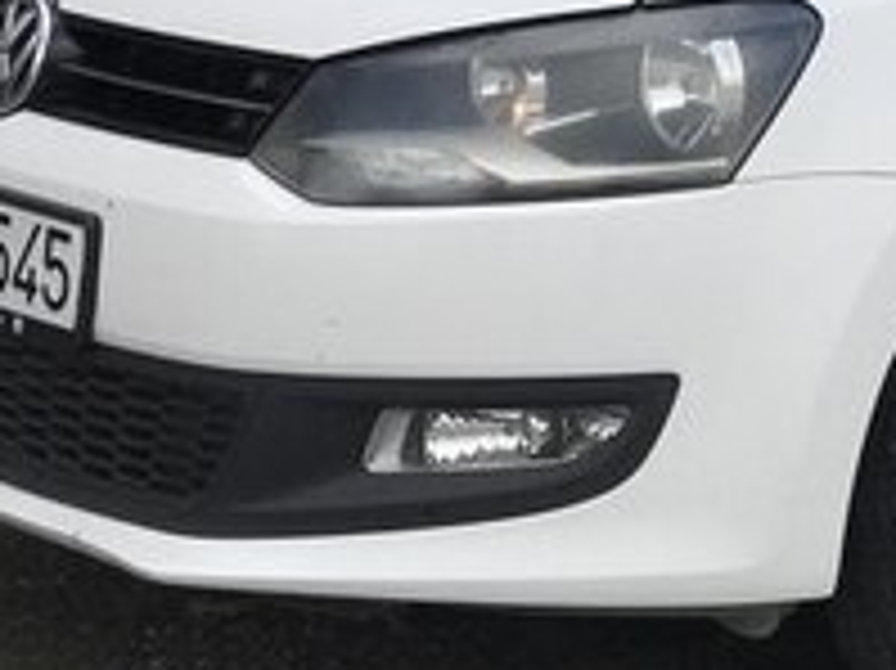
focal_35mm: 189
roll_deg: -0.6
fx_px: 4889
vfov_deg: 7.8
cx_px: 1328
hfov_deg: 10.1
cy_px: -65
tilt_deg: -8.1
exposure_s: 1/754
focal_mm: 6.6
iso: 20
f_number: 2.8
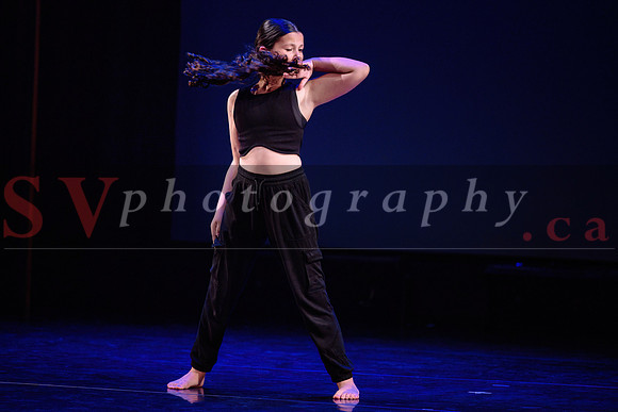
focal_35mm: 218
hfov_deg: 9.4
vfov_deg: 6.3
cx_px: 281
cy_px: 187
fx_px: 3745
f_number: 2.8
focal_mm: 200
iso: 1600
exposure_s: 1/250
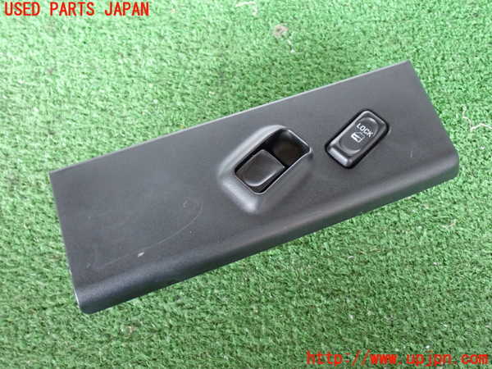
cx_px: 246
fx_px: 583
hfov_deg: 45.8
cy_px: 184
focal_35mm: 41
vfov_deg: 35.1
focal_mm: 7.31
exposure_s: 1/25
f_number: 2.8
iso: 800
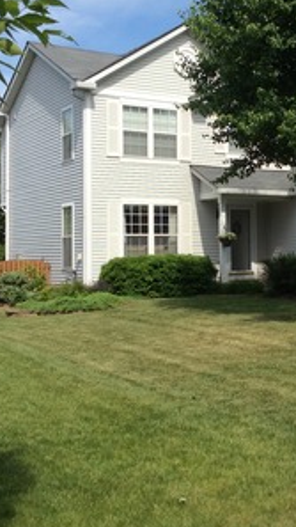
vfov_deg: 35.9
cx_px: 261
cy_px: 204
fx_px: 810
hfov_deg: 20.3
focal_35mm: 58
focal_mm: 3.3
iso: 32
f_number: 2.4
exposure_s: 1/1546
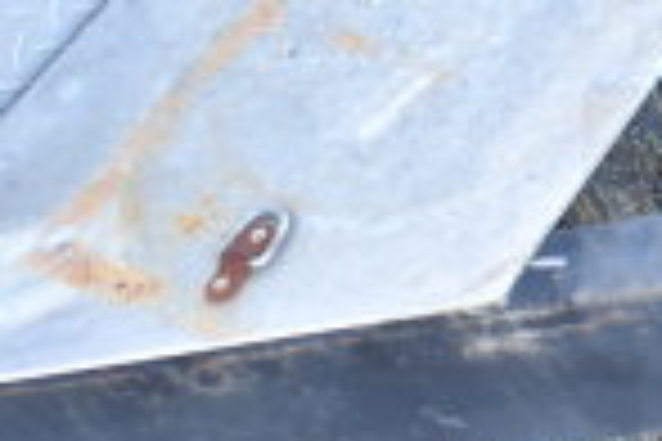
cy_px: -56
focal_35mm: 112
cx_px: 1085
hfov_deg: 16.2
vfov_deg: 12.0
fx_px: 2059
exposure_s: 1/80
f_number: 4.5
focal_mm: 18
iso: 200
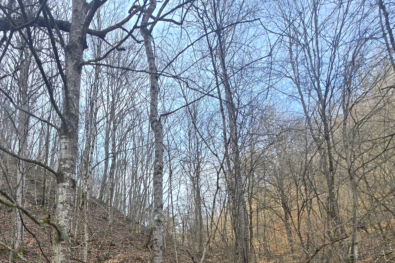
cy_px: 251
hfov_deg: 70.8
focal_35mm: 24
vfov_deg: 46.2
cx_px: 120
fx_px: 263
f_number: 2.2
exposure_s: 1/497
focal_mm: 2.2
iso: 50
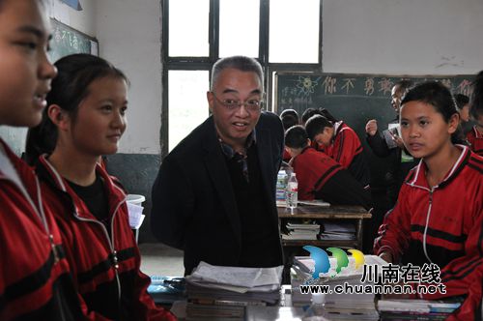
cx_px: 242
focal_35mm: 42
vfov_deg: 31.8
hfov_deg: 46.5
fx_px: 563
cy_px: 160
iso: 1600
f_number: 4
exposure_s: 1/100
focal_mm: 28
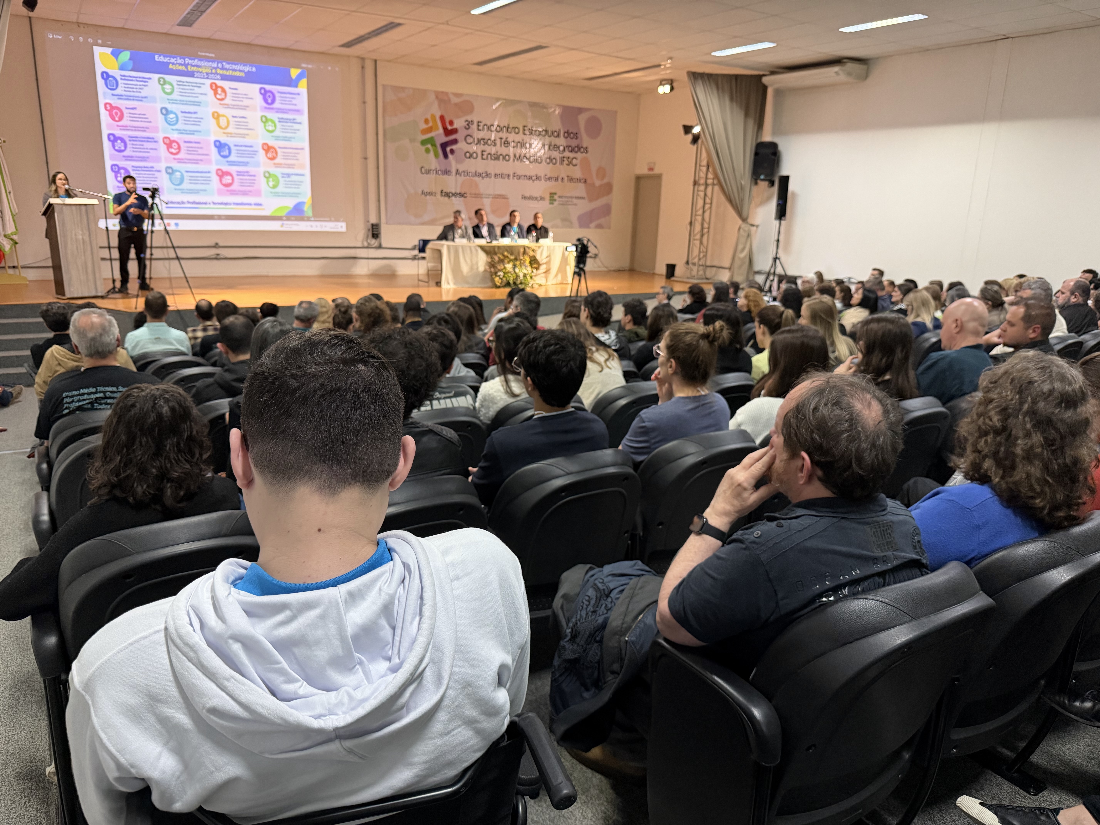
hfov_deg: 71.6
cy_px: 412
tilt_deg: -15.3
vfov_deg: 56.8
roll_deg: -1.6
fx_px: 763
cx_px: 550
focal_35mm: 24
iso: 500
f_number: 1.78
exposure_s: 1/60
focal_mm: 6.76
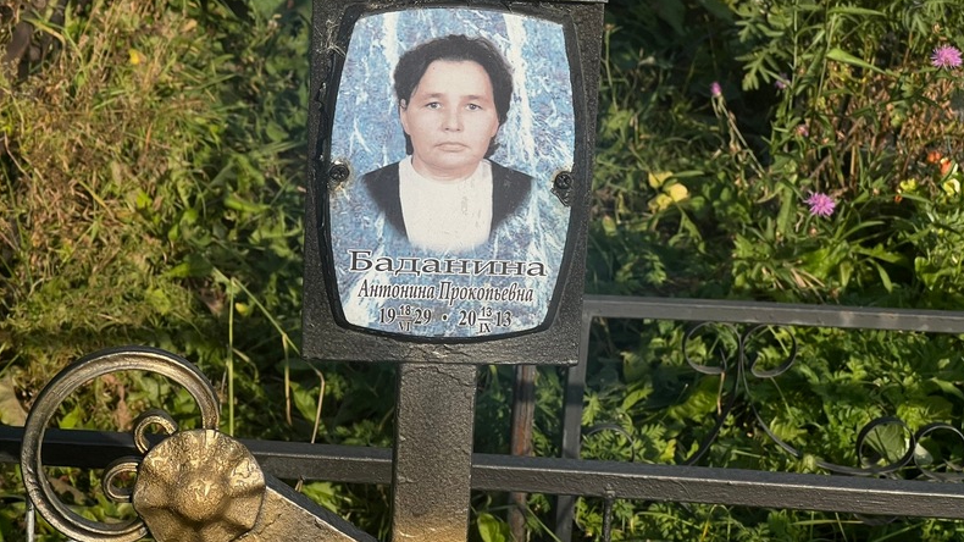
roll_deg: -1.0
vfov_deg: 14.2
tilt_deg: -18.8
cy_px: 244
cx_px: 483
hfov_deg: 25.0
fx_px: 2172
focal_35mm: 85
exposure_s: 1/664
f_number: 2.8
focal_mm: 9
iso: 32
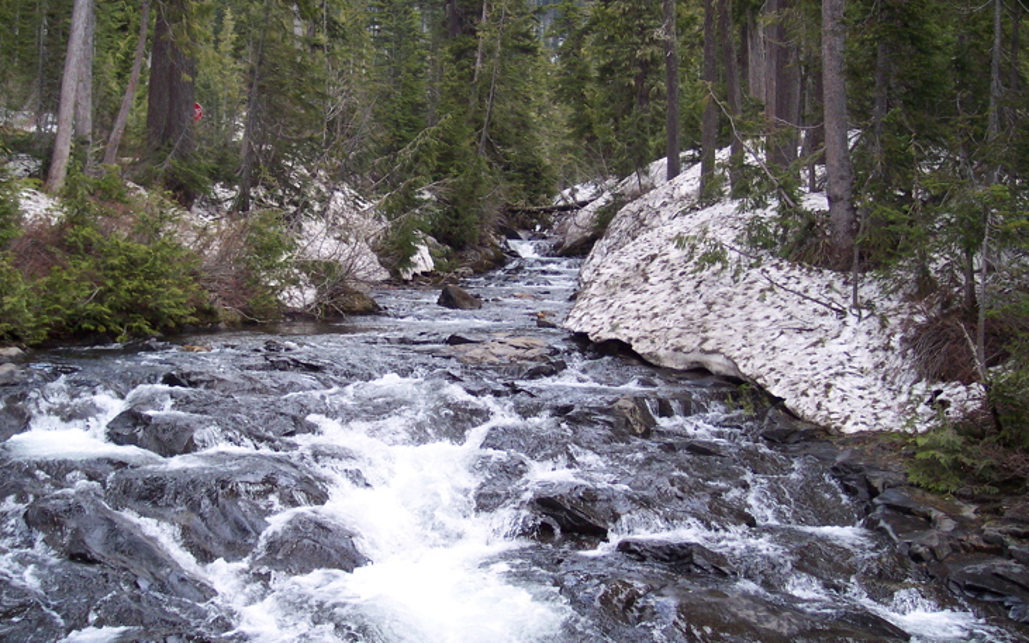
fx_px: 1234
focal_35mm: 44
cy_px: 269
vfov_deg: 29.2
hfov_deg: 45.3
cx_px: 496
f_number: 2.8
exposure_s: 1/500
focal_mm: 8
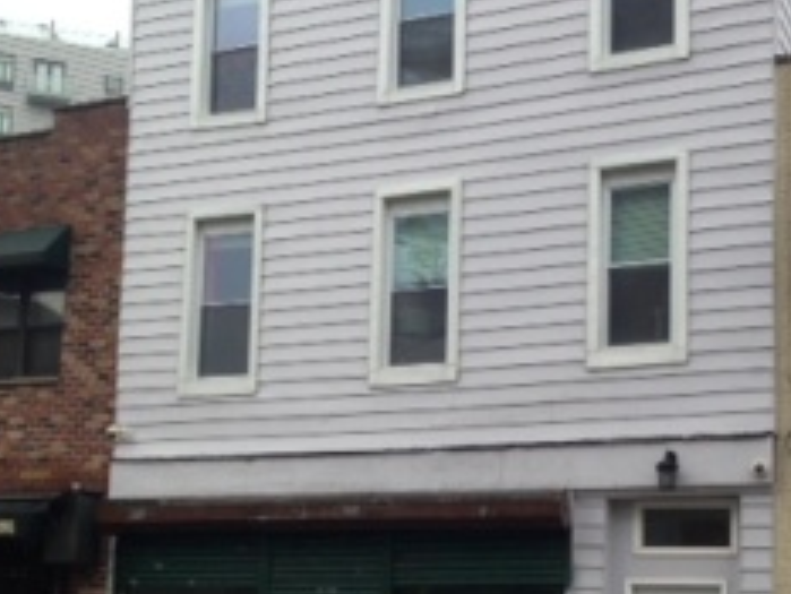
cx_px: 428
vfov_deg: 21.7
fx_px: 1532
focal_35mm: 67
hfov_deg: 28.9
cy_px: 457
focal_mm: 4.13
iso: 50
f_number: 2.4
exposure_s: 1/401
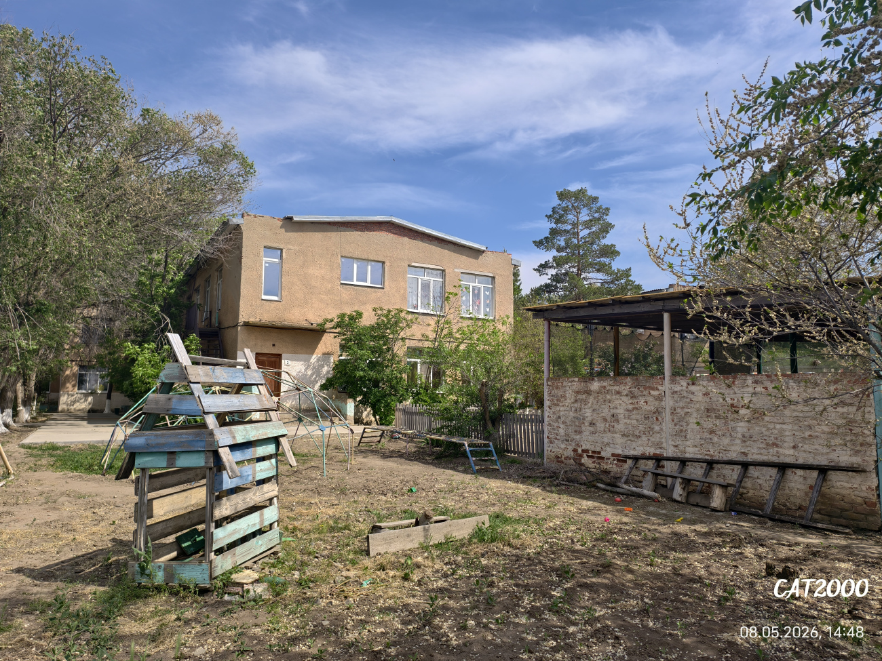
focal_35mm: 23
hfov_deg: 73.9
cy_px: 330
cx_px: 441
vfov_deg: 58.9
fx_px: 586
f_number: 1.57
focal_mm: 6.54
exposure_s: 1/3215
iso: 72
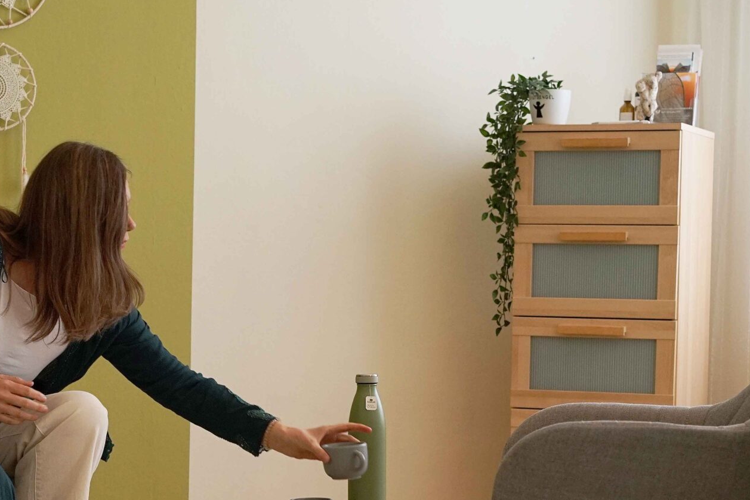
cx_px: 156
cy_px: 430
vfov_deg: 12.2
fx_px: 2333
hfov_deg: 18.1
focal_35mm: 112
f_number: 4
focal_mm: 55
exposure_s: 1/160
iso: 800
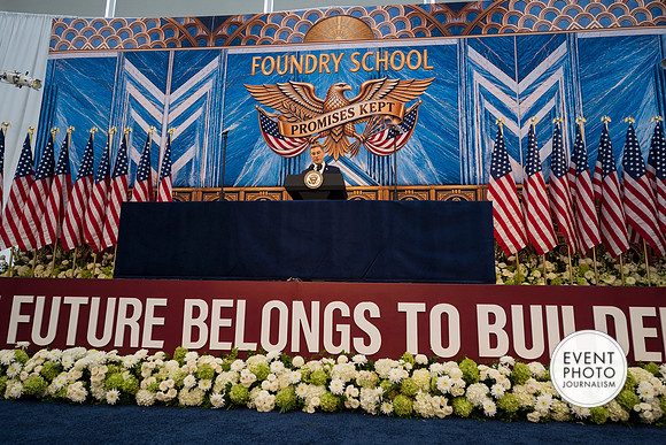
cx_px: 333
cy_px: 222
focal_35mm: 22
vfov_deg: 56.2
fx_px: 416
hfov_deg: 77.3
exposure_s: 1/200
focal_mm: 22.5
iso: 320
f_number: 4
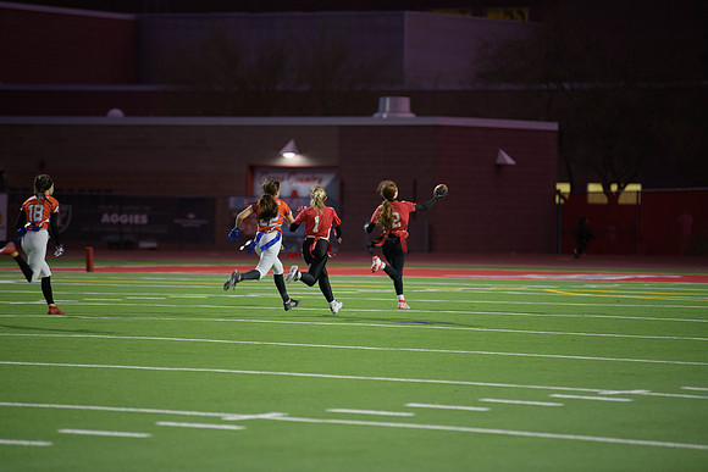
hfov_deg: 10.3
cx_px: 354
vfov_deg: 6.9
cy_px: 236
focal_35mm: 200
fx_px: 3934
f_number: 2.8
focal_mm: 200
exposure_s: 1/200
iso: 900
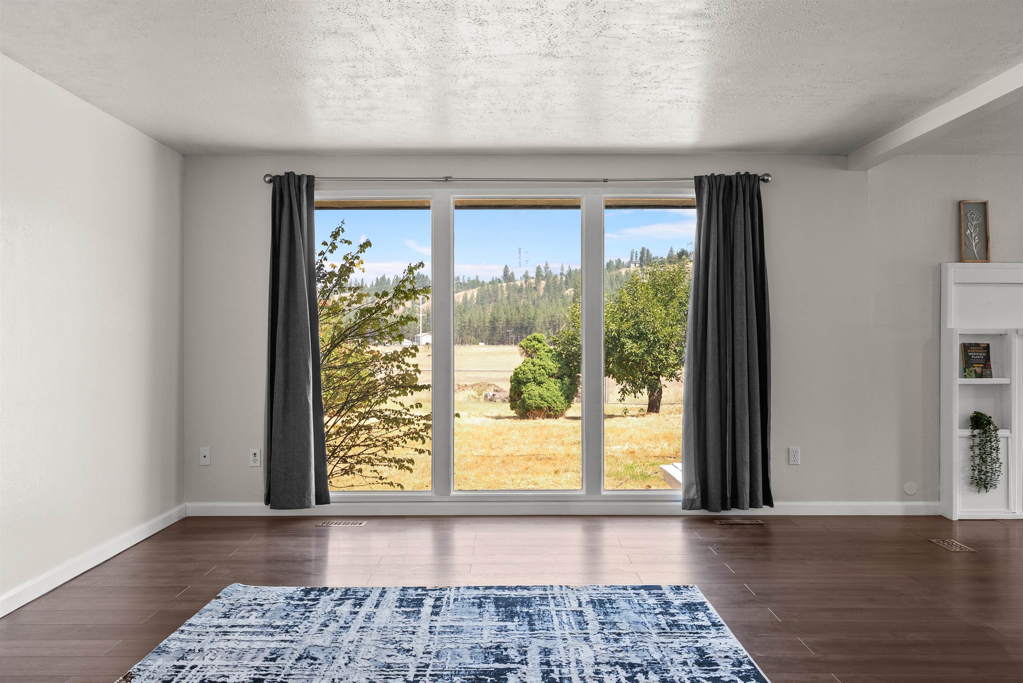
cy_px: 342
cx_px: 512
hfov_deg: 58.7
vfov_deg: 41.2
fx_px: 910
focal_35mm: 32
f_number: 8
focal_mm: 32
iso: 400
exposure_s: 1/13
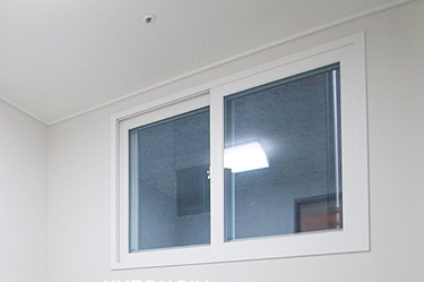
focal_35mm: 32
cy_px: 294
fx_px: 376
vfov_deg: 36.1
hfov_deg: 53.7
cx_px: 69
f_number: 4
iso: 1600
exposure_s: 1/100
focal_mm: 10
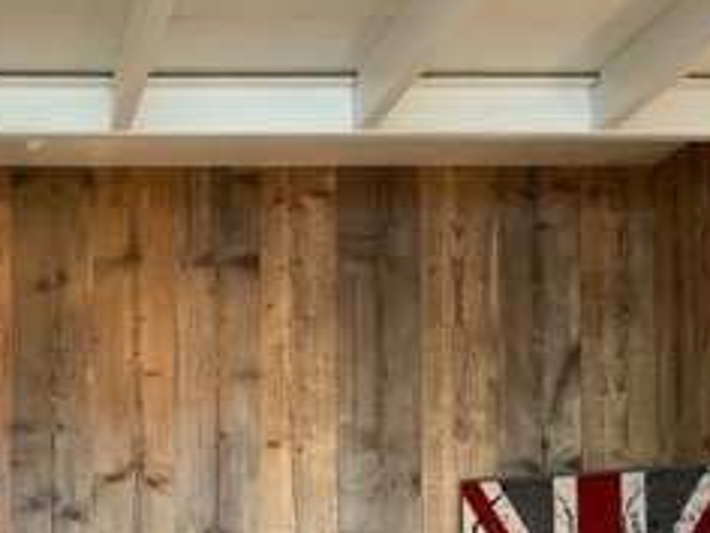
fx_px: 1641
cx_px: -6
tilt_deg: +2.4
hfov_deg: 23.4
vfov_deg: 17.9
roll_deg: +0.9
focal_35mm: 80
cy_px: 557
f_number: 1.8
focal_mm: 3
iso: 125
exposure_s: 1/50
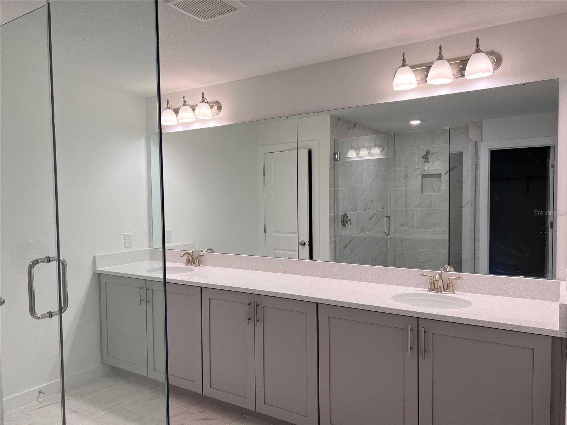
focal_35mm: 26
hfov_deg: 67.3
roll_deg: +0.6
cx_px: 284
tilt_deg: -1.5
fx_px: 426
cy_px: 212
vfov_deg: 53.1
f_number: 1.5
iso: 64
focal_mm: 5.7
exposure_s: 1/159
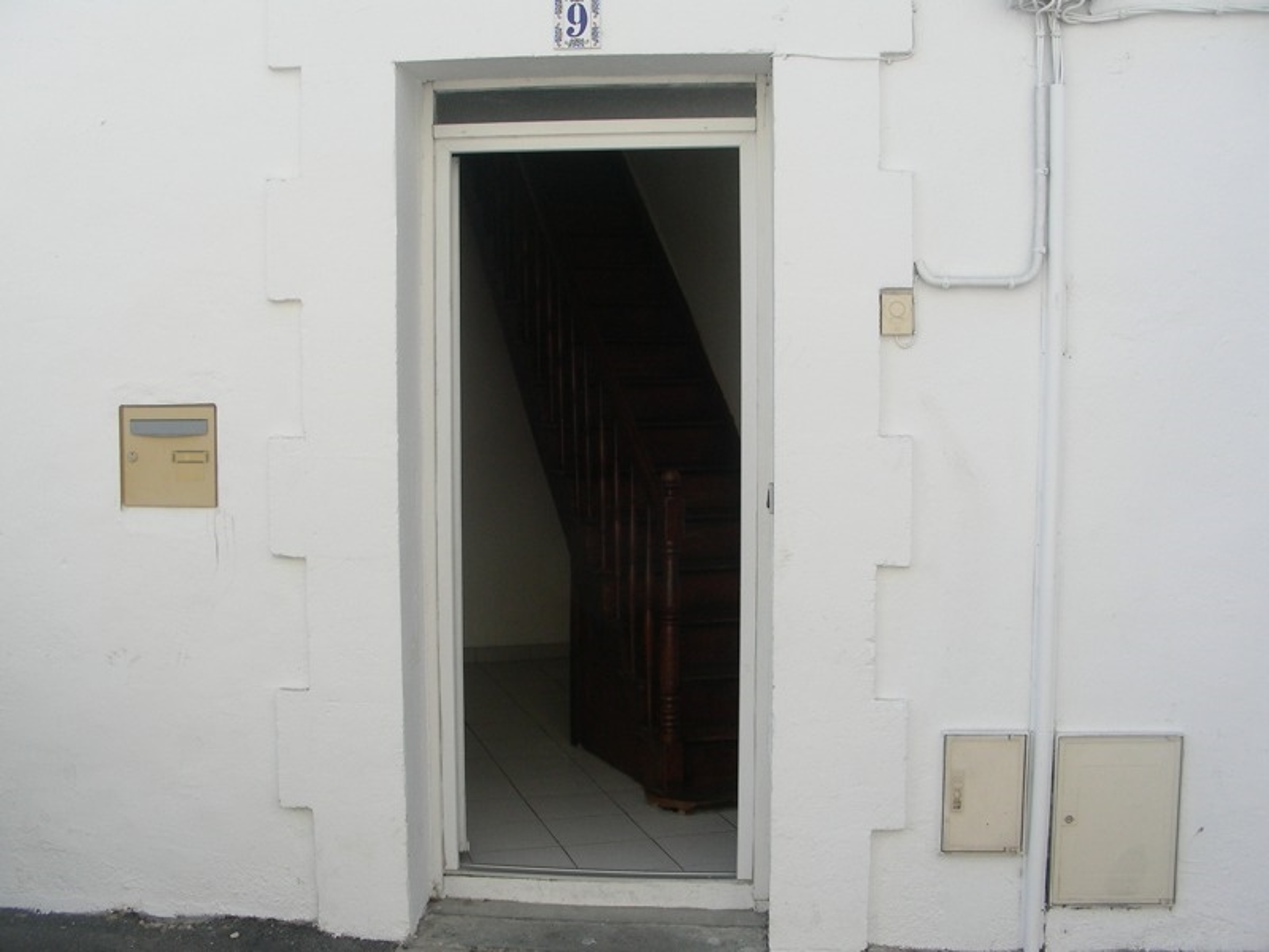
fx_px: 1393
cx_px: 634
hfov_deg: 49.0
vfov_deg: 37.7
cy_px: 476
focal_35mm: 38
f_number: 4
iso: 50
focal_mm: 6.3
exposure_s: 1/338
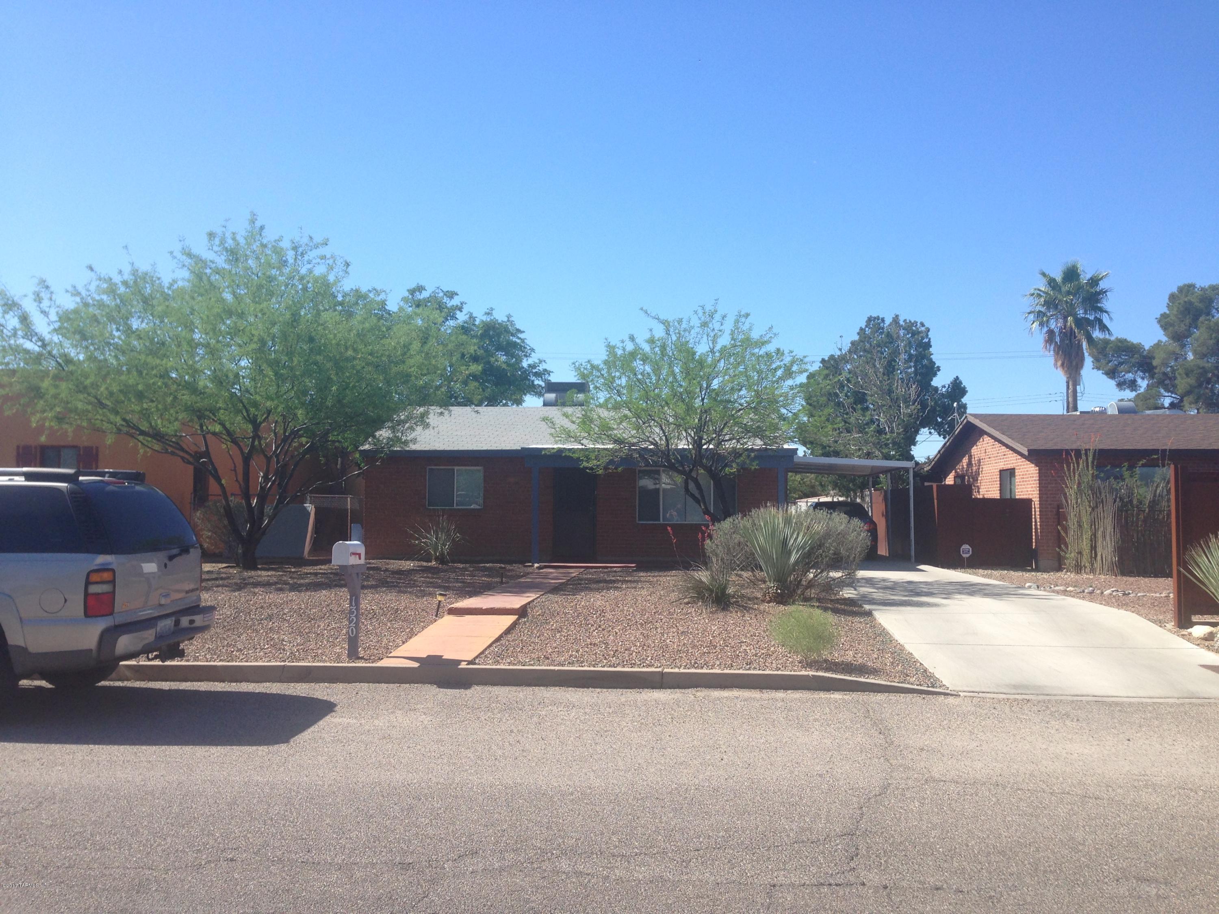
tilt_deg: +2.3
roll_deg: -1.0
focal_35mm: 33
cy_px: 457
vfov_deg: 42.9
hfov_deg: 55.4
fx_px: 1162
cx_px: 610
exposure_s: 1/968
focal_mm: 4.12
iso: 50
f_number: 2.4
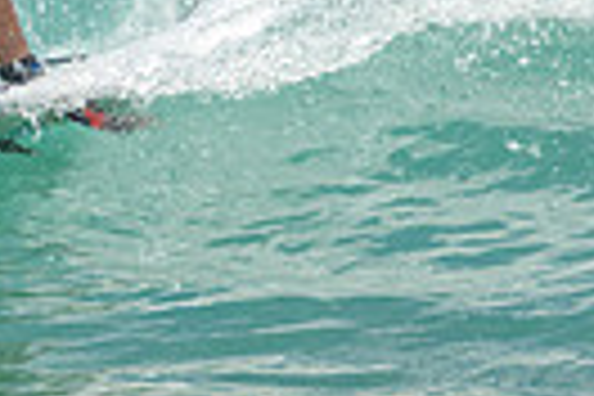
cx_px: -104
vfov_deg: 0.6
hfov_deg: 0.9
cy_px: -182
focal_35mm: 2236
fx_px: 36891
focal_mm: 510
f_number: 10
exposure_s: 1/1600
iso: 560
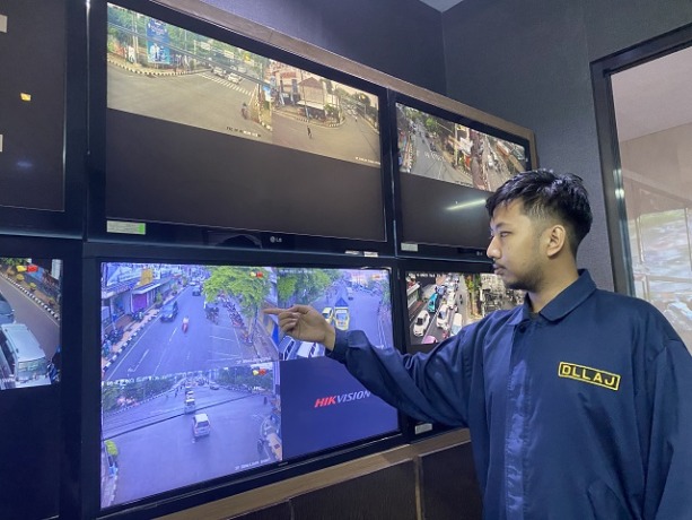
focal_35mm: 26
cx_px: 346
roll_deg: +3.5
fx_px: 520
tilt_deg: +7.7
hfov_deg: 67.3
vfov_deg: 53.1
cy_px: 260
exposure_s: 1/30
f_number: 1.8
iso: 500
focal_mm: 4.25
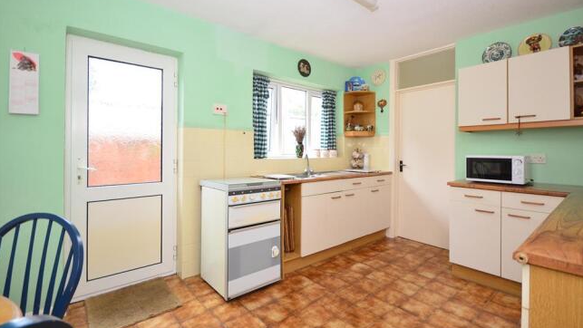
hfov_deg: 99.4
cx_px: 295
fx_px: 247
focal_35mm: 16
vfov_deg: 66.8
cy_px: 142
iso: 200
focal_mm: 10
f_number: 5
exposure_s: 1/13
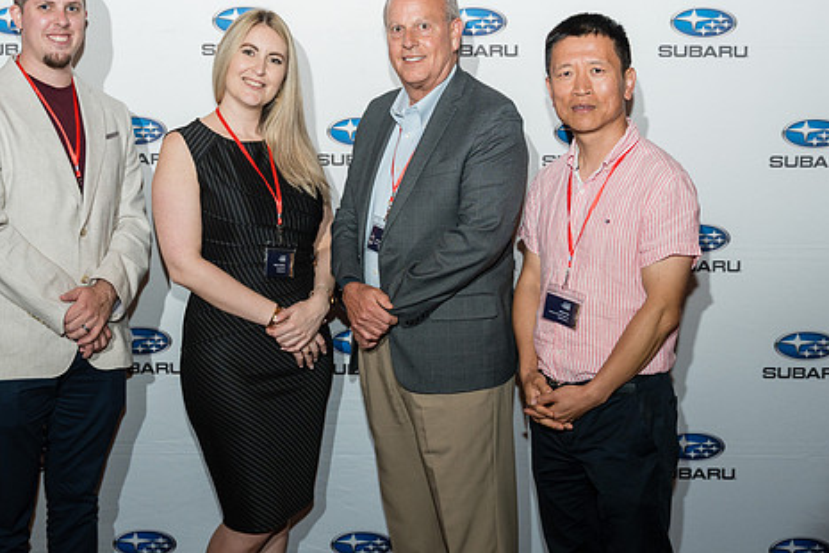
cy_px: 227
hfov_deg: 39.5
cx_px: 358
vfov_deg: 26.9
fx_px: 1151
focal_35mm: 50
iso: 640
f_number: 2.8
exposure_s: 1/250
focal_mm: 39.4
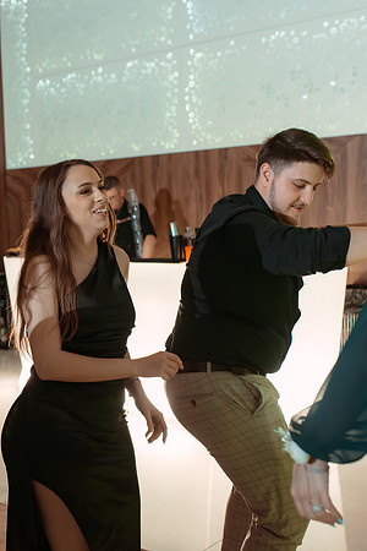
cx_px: 50
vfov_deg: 37.9
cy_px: 276
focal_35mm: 52
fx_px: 802
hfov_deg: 25.1
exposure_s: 1/200
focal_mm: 35
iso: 1600
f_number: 2.8
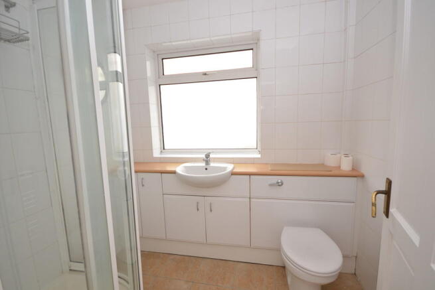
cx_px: 218
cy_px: 145
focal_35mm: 16
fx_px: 199
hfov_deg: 95.0
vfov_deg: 72.1
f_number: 4.2
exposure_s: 1/80
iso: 400
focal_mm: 11
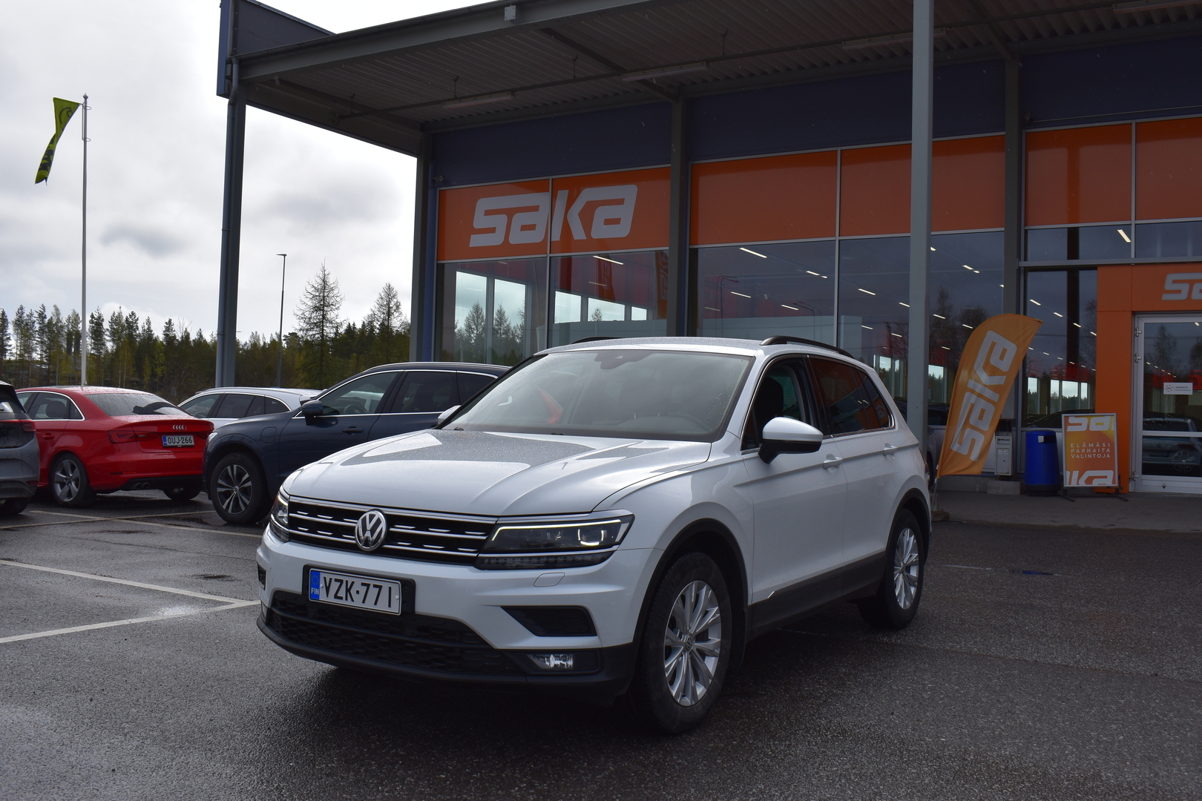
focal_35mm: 34
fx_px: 1152
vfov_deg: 38.4
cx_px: 601
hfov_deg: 55.1
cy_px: 400
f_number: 11
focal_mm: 23
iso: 200
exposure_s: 1/500
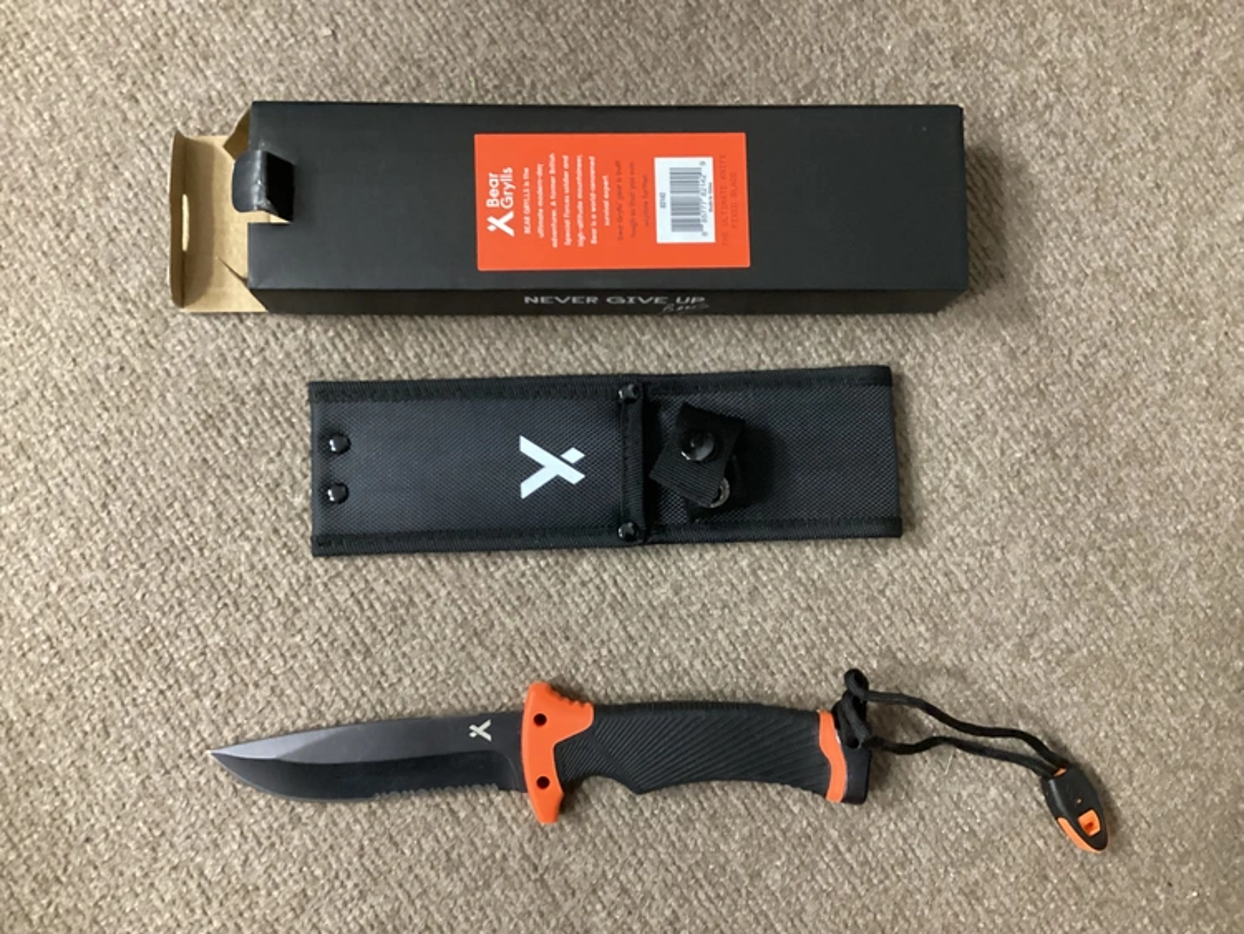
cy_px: 467
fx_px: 1114
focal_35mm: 31
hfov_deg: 58.3
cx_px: 622
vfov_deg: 45.5
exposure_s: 1/30
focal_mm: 3.3
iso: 500
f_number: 2.4
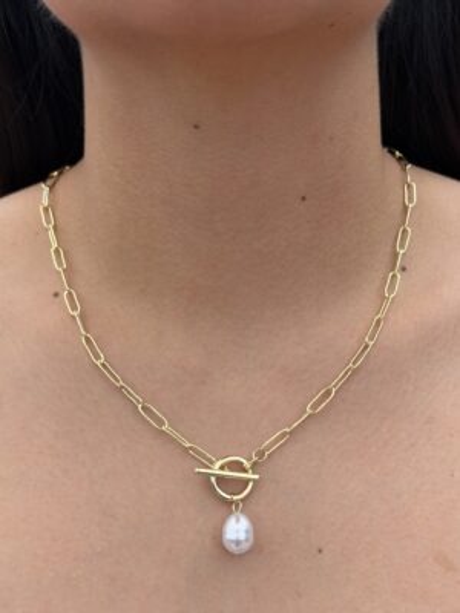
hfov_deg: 30.3
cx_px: 230
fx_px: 850
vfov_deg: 39.7
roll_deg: -0.2
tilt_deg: -8.3
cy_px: 306
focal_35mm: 48
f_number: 1.78
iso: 64
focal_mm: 6.76
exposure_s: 1/1307
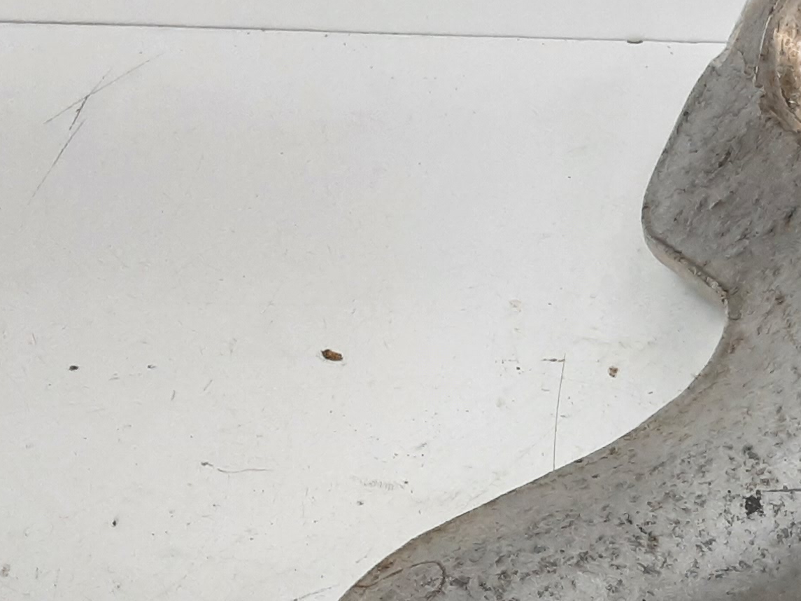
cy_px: 574
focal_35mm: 77
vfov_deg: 18.7
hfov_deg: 24.4
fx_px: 1781
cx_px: 763
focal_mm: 2.91
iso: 64
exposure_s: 1/100
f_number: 1.9
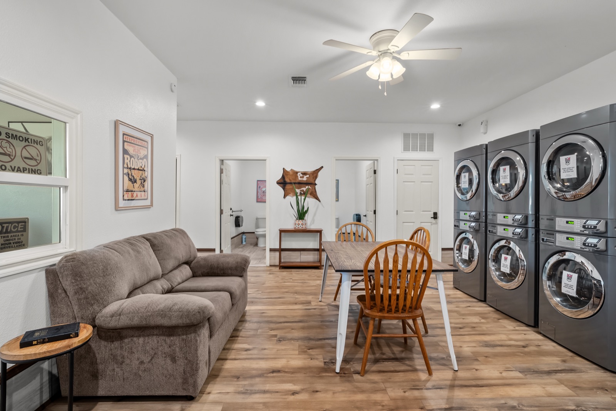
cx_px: 308
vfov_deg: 73.8
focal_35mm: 16
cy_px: 206
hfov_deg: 96.7
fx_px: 274
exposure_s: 2
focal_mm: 16
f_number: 8
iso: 640
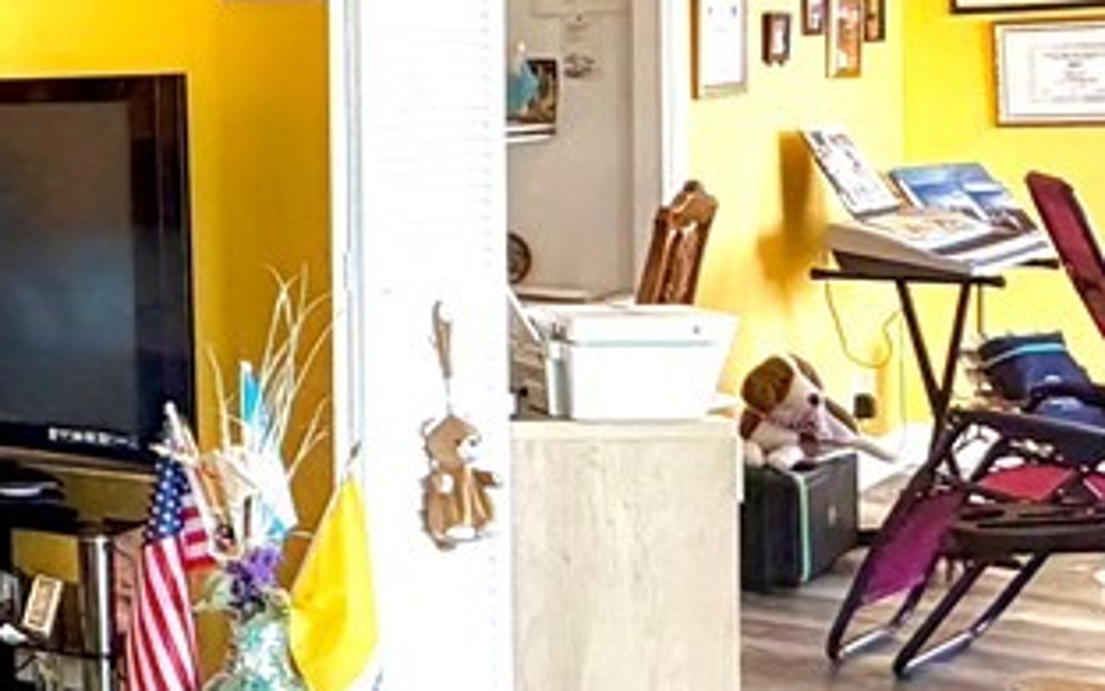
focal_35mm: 76
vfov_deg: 17.0
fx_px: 2289
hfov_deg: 22.5
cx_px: -528
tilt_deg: +0.0
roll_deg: +1.5
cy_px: 106
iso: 250
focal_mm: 2.22
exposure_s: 1/120
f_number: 2.2
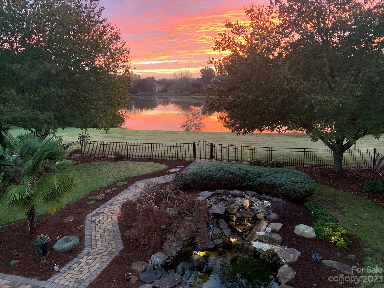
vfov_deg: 53.1
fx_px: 288
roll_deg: +2.1
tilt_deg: -12.5
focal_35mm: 26
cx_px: 192
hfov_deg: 67.3
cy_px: 144
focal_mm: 4.25
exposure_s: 1/40
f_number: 1.8
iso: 400
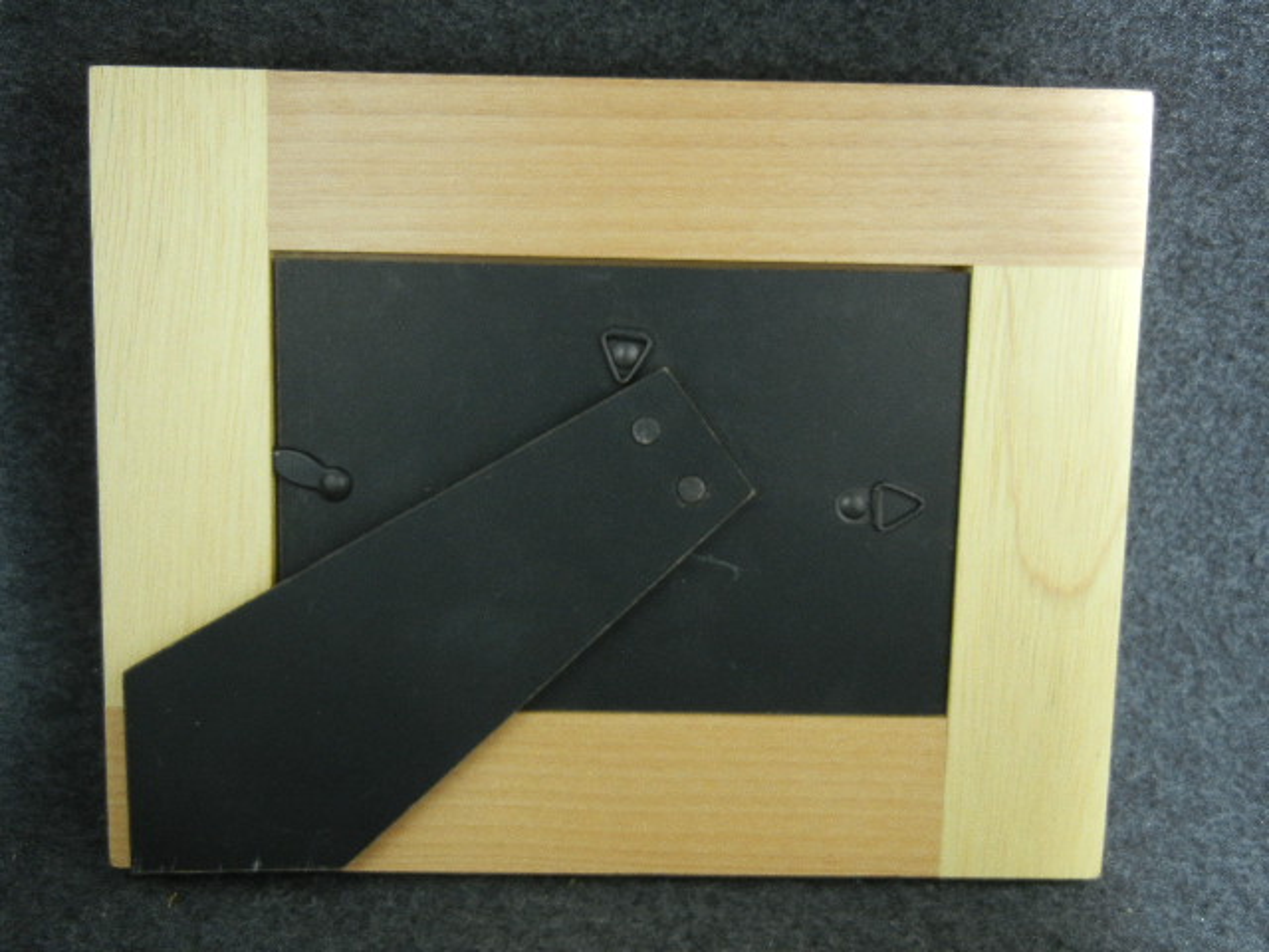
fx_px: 1430
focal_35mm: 39
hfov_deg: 47.9
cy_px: 476
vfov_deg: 36.8
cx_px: 634
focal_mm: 7.1
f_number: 3.7
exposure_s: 1/19.2
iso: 400
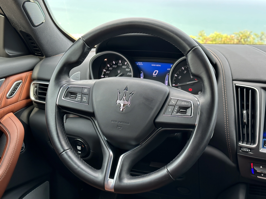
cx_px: 133
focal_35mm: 48
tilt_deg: -16.9
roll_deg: -1.7
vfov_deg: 30.3
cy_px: 100
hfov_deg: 39.7
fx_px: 369
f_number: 1.78
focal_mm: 6.86
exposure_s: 1/91
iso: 80
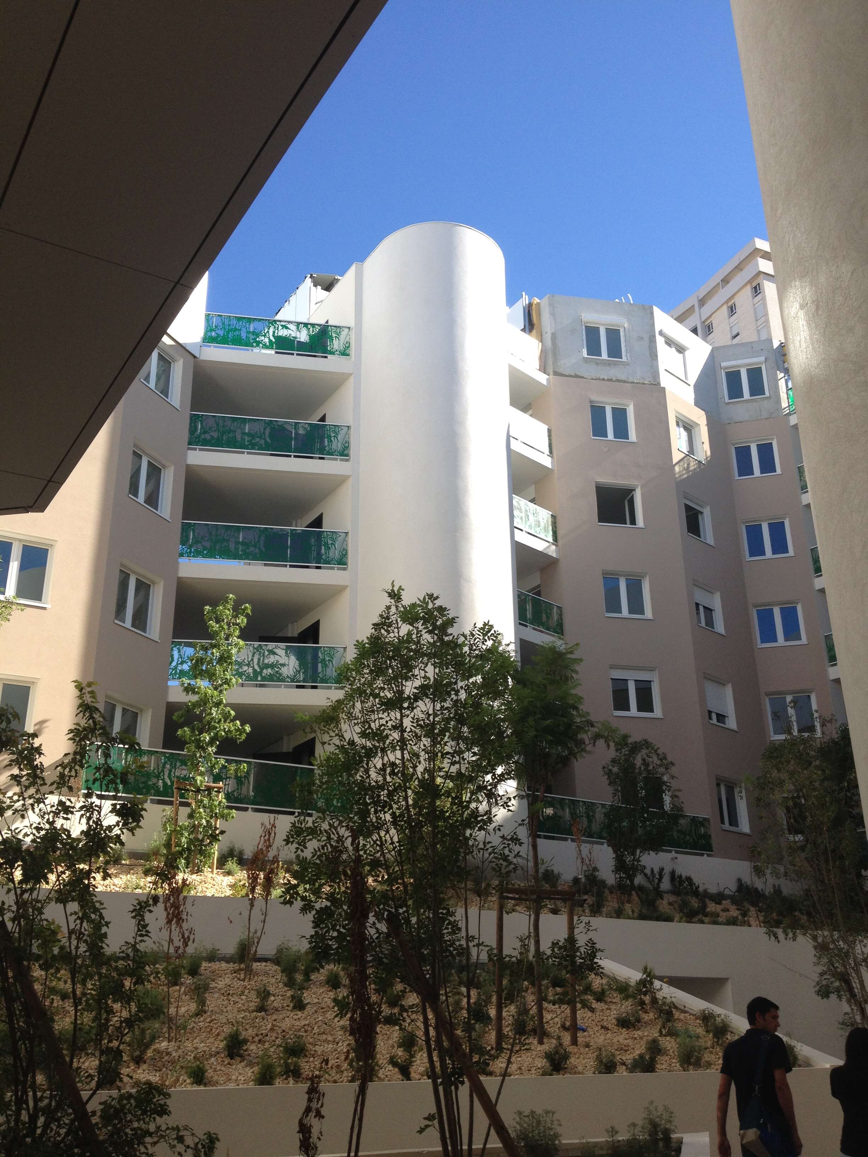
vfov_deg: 52.6
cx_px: 434
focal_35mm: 35
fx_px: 1170
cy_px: 578
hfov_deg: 40.7
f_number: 2.4
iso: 50
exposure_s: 1/778
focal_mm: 4.28
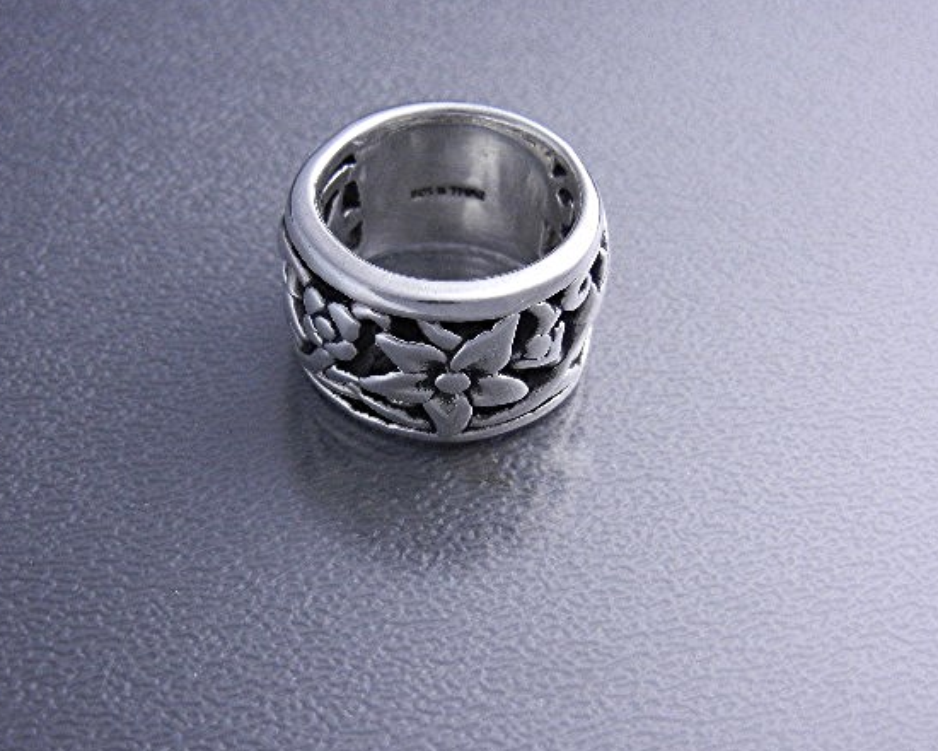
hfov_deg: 28.3
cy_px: 352
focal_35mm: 67
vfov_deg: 22.8
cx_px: 438
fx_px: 1860
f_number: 4
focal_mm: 10.6
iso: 400
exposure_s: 1/31.1
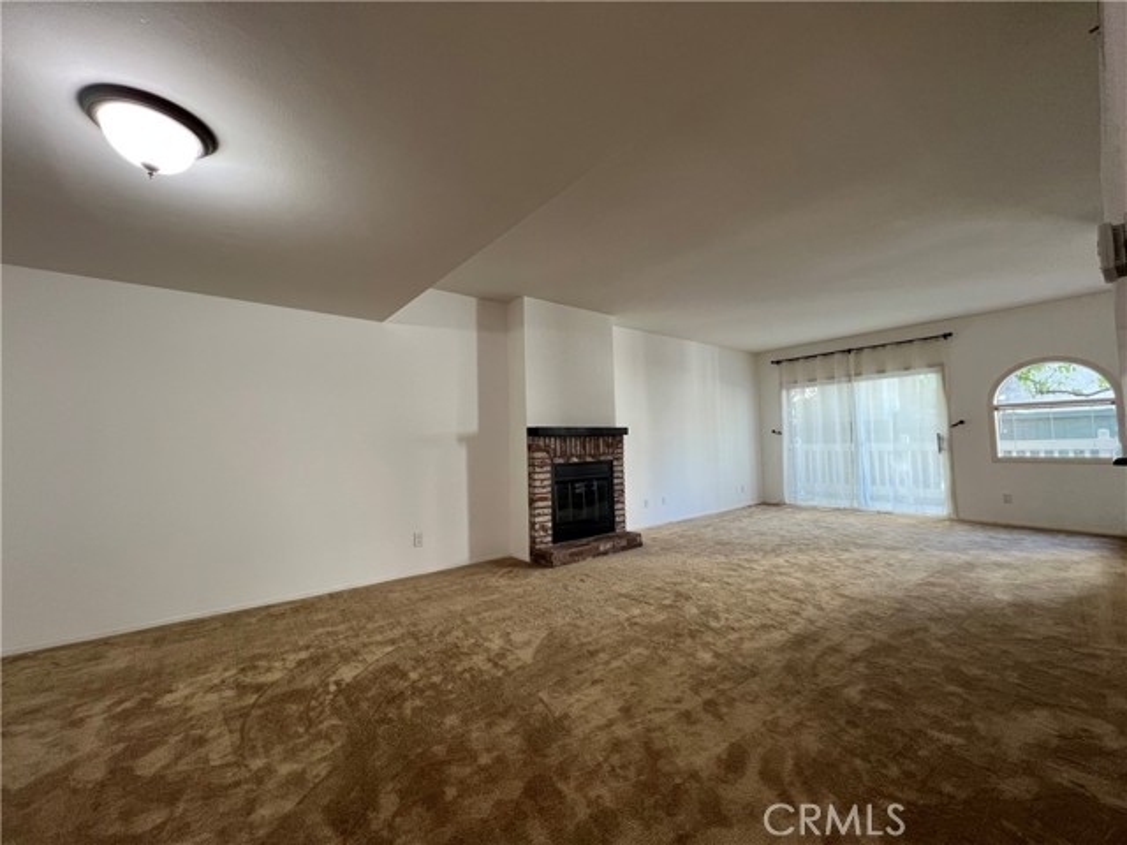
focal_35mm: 13
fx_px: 423
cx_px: 564
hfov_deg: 106.2
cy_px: 422
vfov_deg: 89.9
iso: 160
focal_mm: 1.57
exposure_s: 1/60
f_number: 1.8
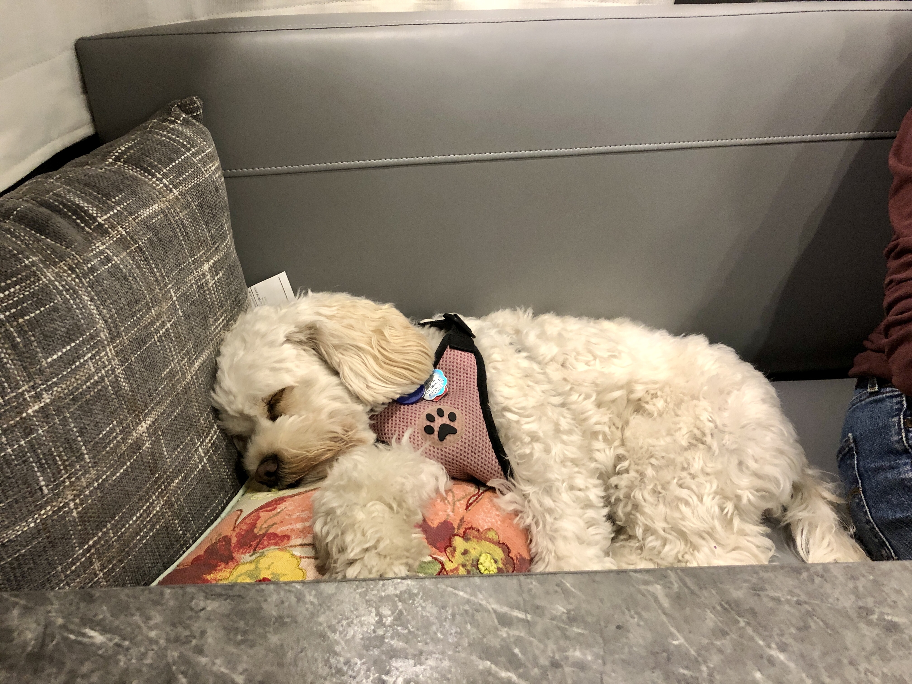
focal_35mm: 28
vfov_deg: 49.7
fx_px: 738
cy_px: 342
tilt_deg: -32.9
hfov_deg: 63.4
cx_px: 456
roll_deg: -0.6
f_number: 1.8
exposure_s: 1/15
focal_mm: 4
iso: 100
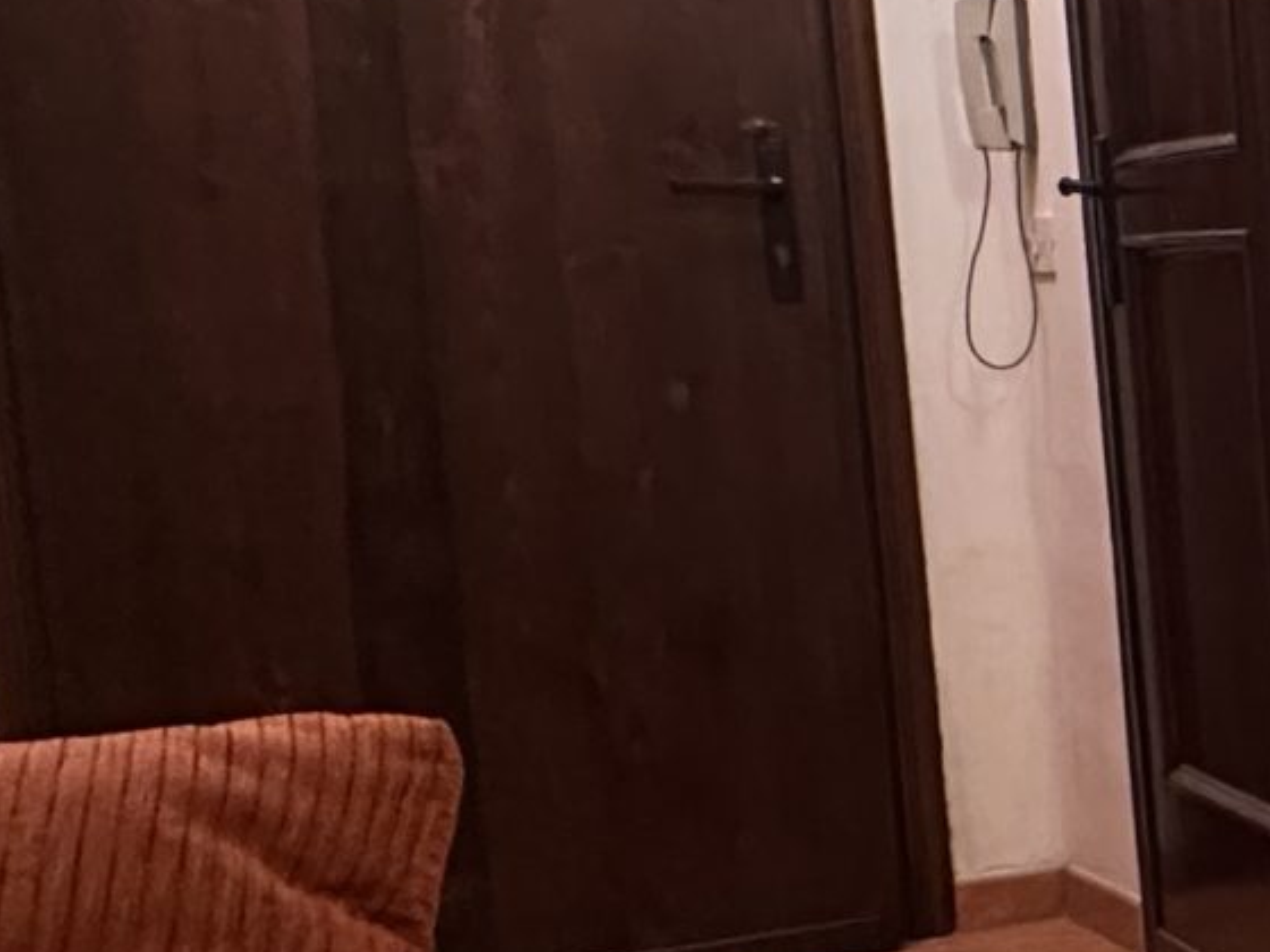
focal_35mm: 64
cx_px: 2440
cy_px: 510
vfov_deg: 22.9
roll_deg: +1.7
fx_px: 2348
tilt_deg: -6.7
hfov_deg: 19.6
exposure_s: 1/50
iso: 500
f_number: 2.2
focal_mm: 2.22
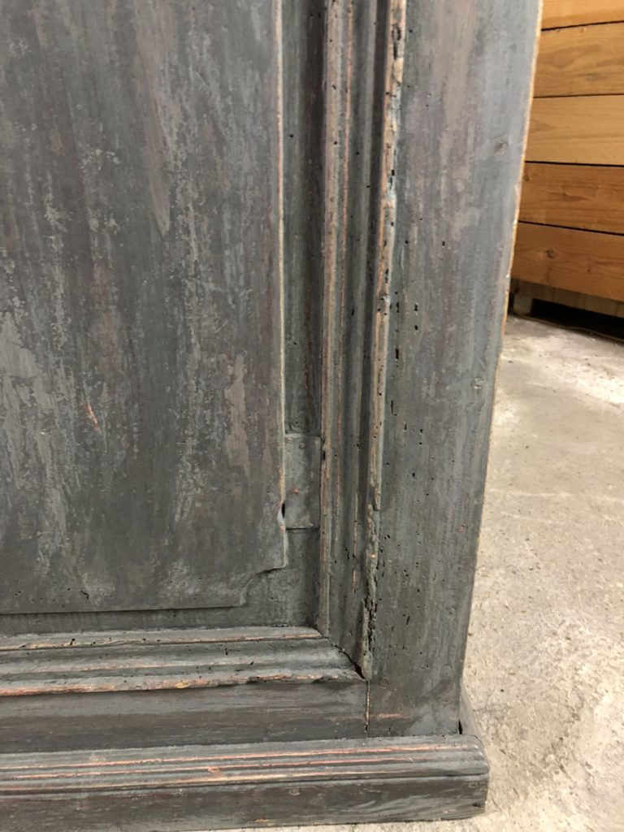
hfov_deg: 49.7
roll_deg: -0.9
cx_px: 312
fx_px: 673
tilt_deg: -22.5
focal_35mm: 28
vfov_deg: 63.4
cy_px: 416
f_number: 1.8
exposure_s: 1/33
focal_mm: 4
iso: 400
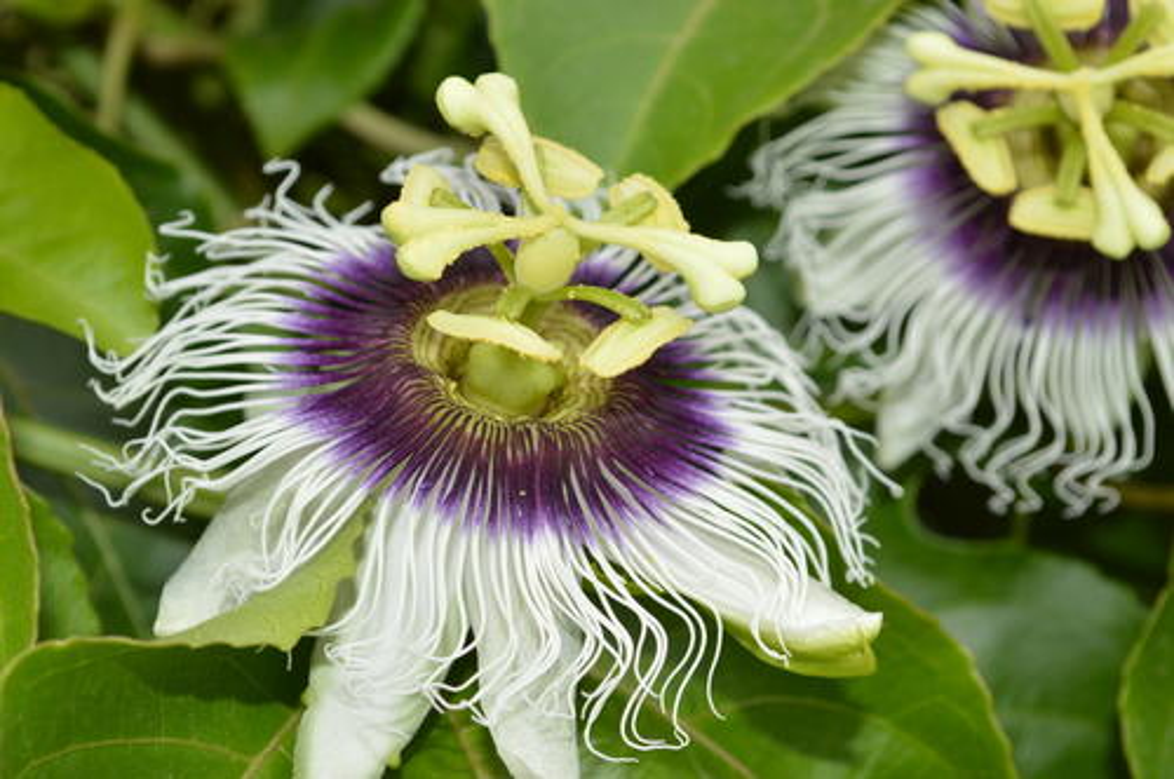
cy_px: 390
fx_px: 2687
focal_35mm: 82
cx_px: 587
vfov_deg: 16.5
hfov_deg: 24.6
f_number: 9
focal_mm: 55
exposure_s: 1/125
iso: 100
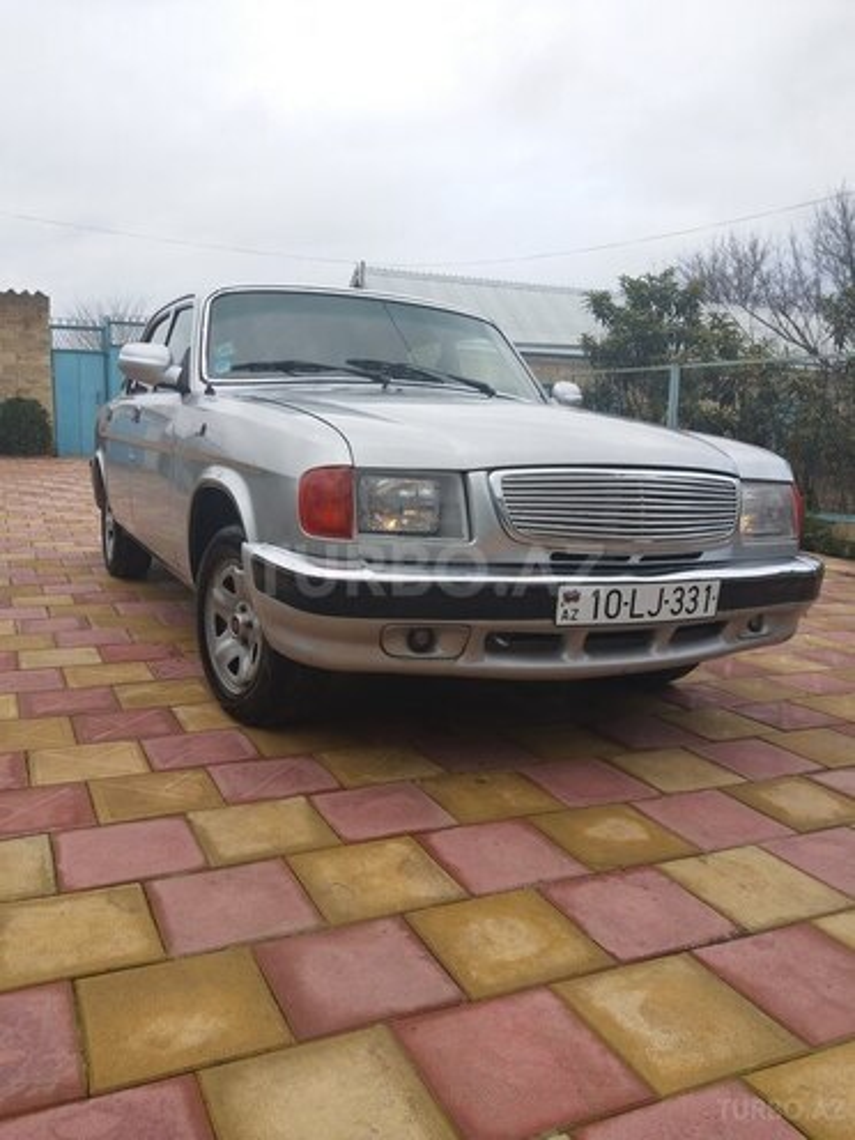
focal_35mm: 27
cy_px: 570
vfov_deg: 65.3
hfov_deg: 51.4
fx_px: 889
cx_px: 428
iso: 40
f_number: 1.9
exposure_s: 1/270
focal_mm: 3.7
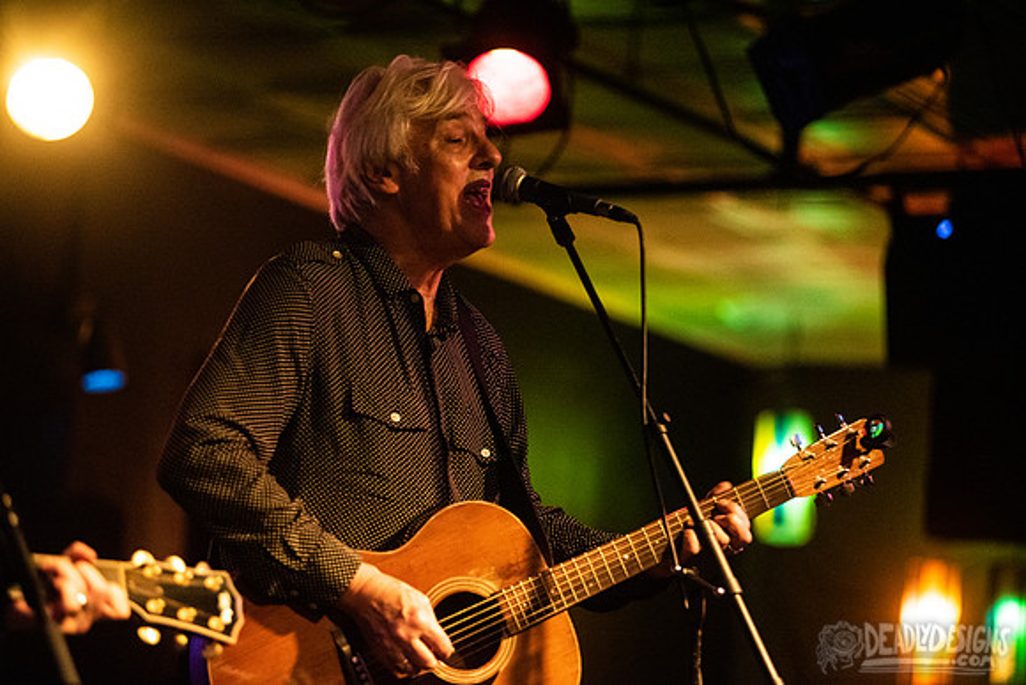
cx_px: 513
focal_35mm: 145
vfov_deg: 9.5
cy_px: 342
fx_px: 4133
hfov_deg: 14.2
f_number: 3.2
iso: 3200
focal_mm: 145
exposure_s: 1/60
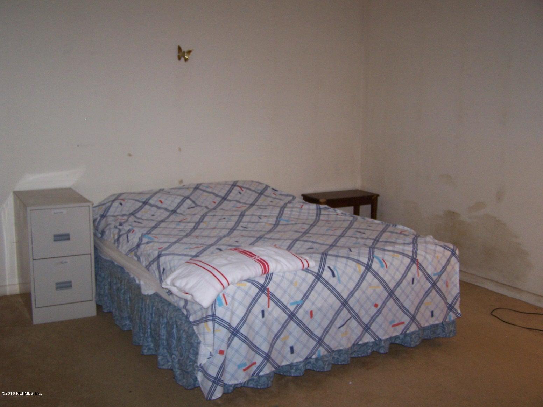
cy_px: 204
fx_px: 596
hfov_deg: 49.0
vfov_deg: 37.7
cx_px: 272
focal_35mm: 38
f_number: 2.8
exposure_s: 1/60
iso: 140
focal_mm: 6.3
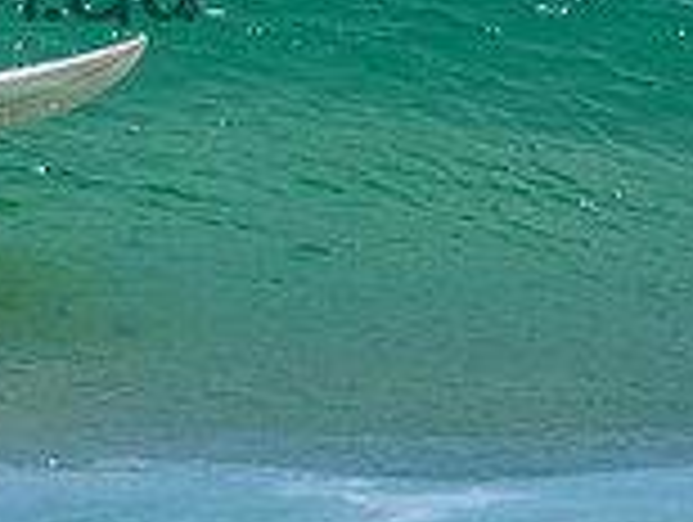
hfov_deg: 0.9
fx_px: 43470
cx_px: -279
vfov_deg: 0.7
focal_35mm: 2168
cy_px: -83
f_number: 5.6
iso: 360
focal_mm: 400
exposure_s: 1/2000
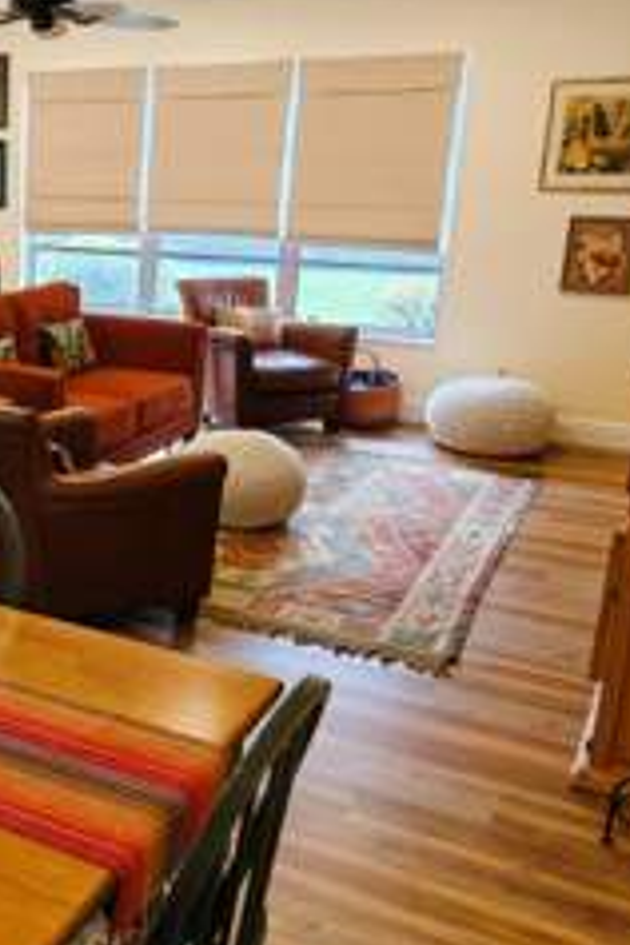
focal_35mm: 42
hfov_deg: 28.7
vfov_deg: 46.4
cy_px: 437
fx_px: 1102
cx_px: -76
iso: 640
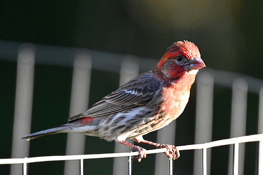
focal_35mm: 600
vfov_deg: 2.3
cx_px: 132
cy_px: 88
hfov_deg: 3.4
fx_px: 4384
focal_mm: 600
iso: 6400
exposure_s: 1/2000
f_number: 6.3
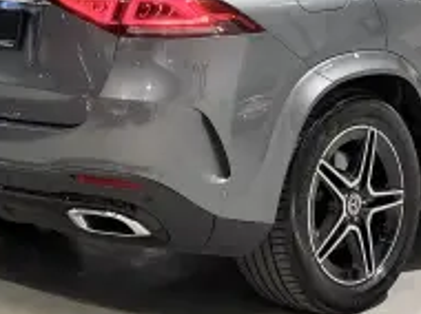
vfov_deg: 16.1
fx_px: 1105
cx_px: 140
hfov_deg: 21.5
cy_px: 57
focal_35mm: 91
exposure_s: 1/100
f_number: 1.78
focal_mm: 6.76
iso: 320
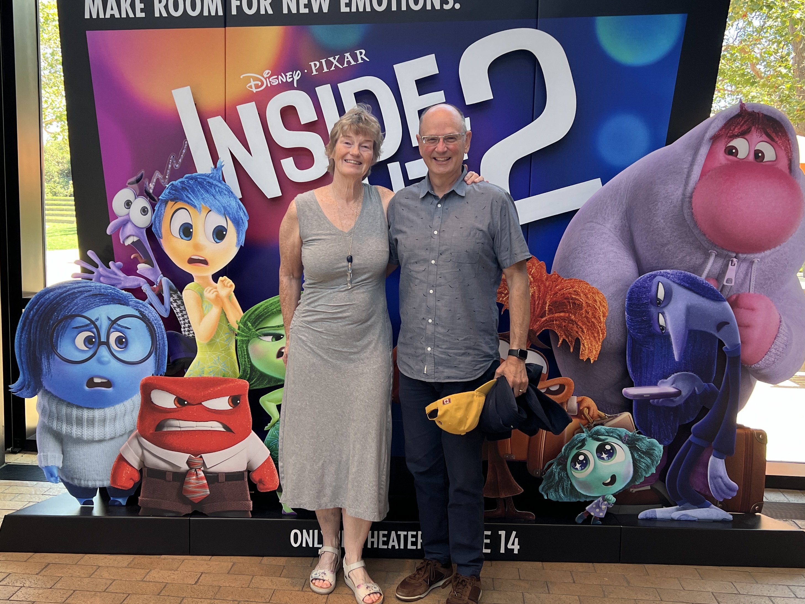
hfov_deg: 65.3
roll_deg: -0.7
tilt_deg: -6.0
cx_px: 405
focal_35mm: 27
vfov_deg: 51.4
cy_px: 299
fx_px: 628
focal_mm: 5.7
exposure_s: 1/121
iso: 80
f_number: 1.5
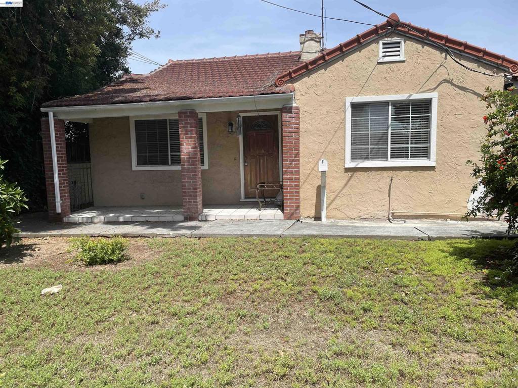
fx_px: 389
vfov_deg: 53.1
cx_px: 259
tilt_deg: -4.2
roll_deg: +1.2
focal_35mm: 26
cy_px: 194
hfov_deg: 67.3
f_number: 1.6
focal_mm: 4.2
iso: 32
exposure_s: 1/3509
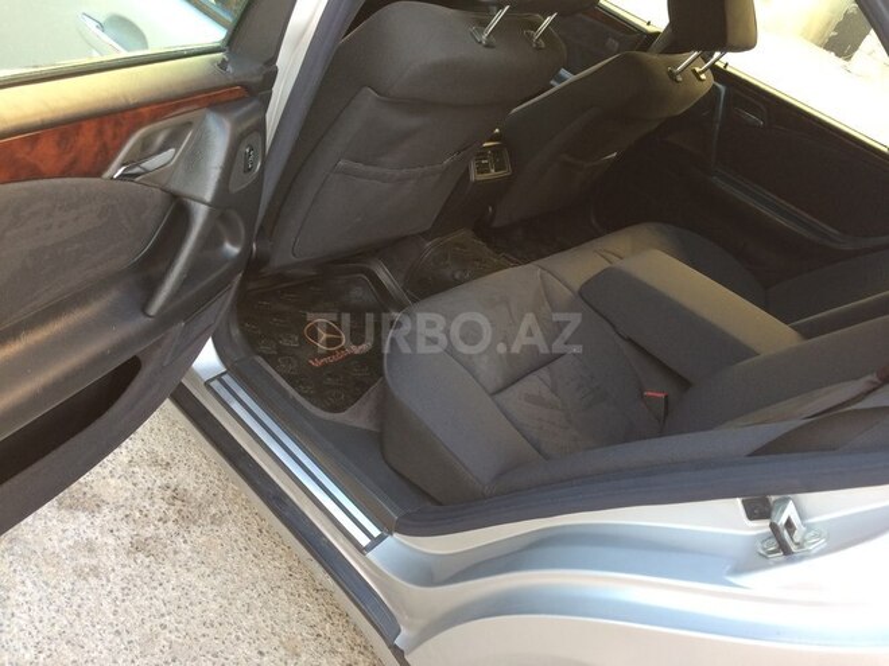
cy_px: 333
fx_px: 745
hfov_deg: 61.7
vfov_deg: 48.2
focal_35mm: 29
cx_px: 444
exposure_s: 1/33
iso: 32
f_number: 2.2
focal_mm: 4.15
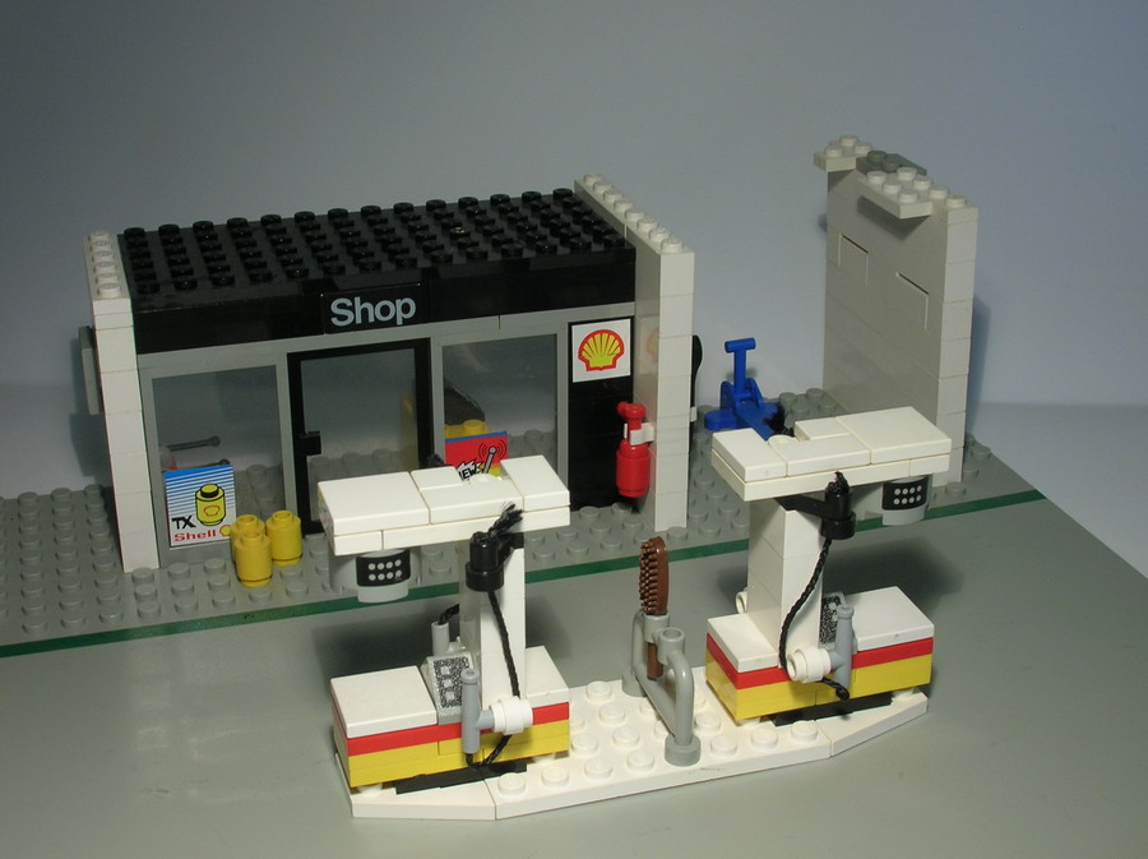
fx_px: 1656
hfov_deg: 38.2
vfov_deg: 29.1
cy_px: 430
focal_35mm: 50
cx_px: 574
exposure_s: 1/12
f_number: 5.6
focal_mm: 8.4
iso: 50
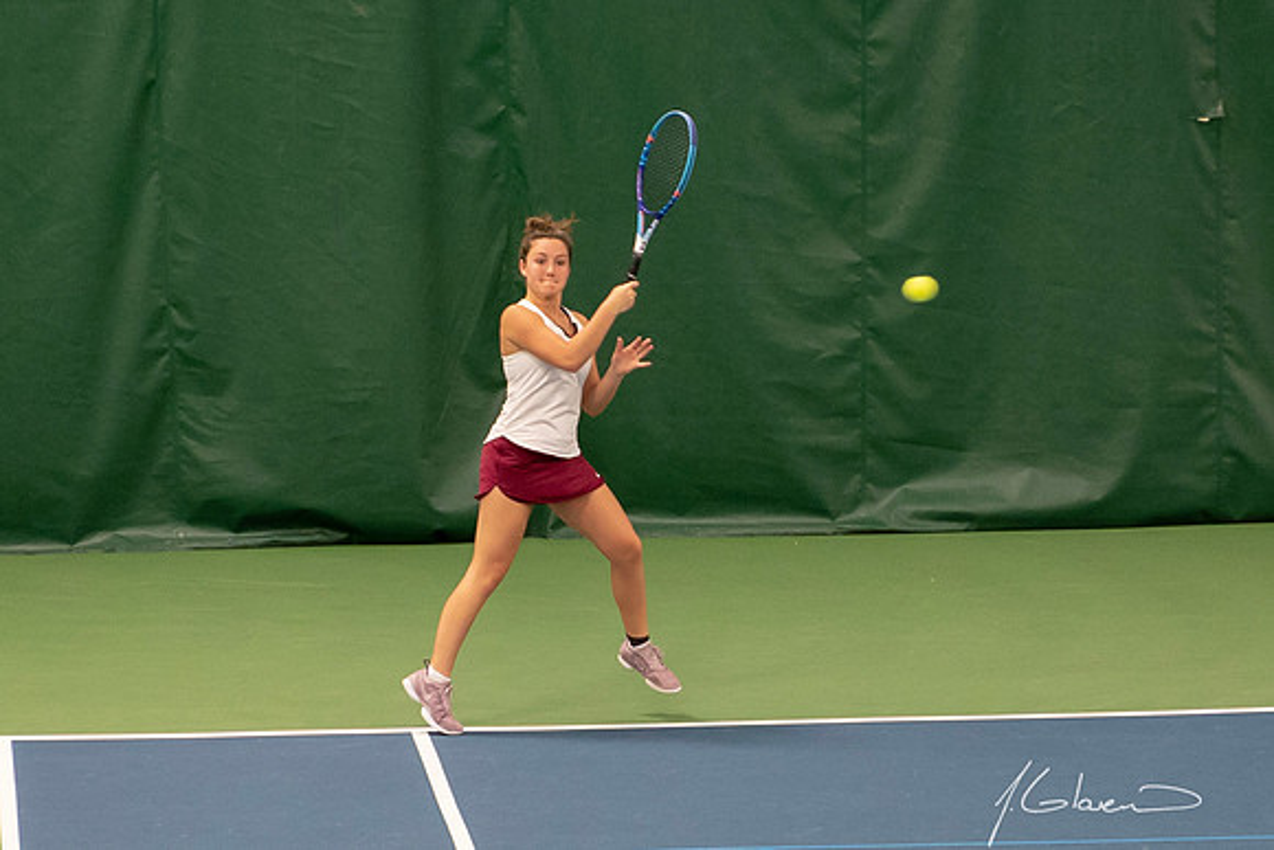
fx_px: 9374
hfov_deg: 7.8
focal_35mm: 265
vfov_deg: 5.2
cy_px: 429
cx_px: 501
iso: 1600
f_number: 2.8
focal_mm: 75
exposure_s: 1/250
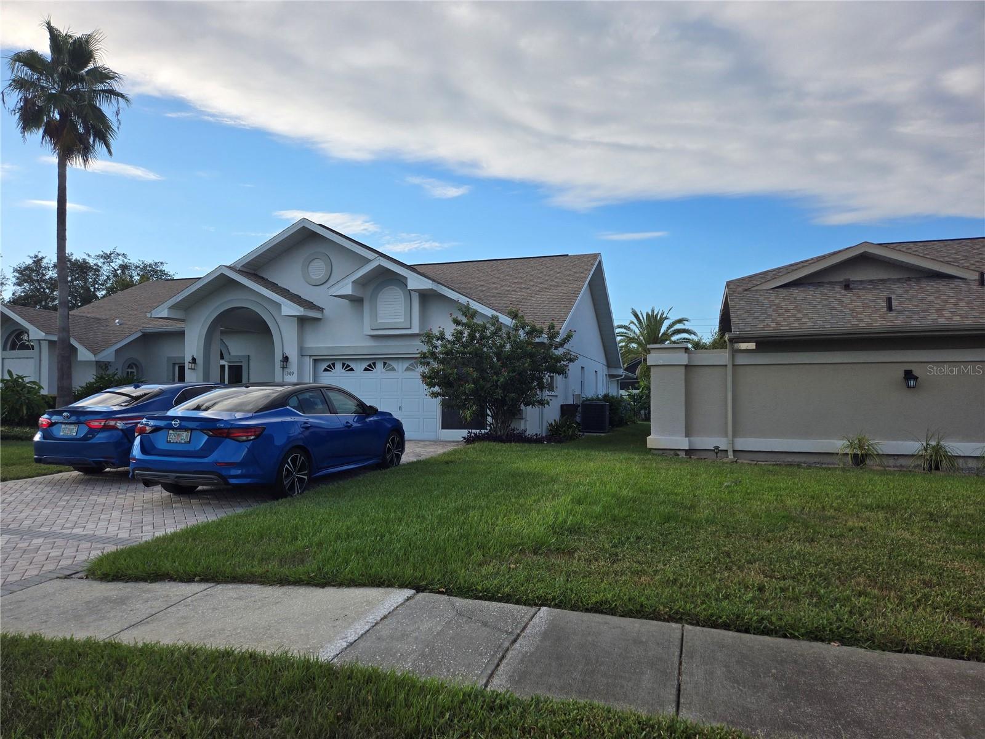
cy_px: 370
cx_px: 492
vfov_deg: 58.9
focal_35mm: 23
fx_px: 654
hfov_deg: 73.9
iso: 25
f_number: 1.8
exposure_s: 1/1099
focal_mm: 5.4
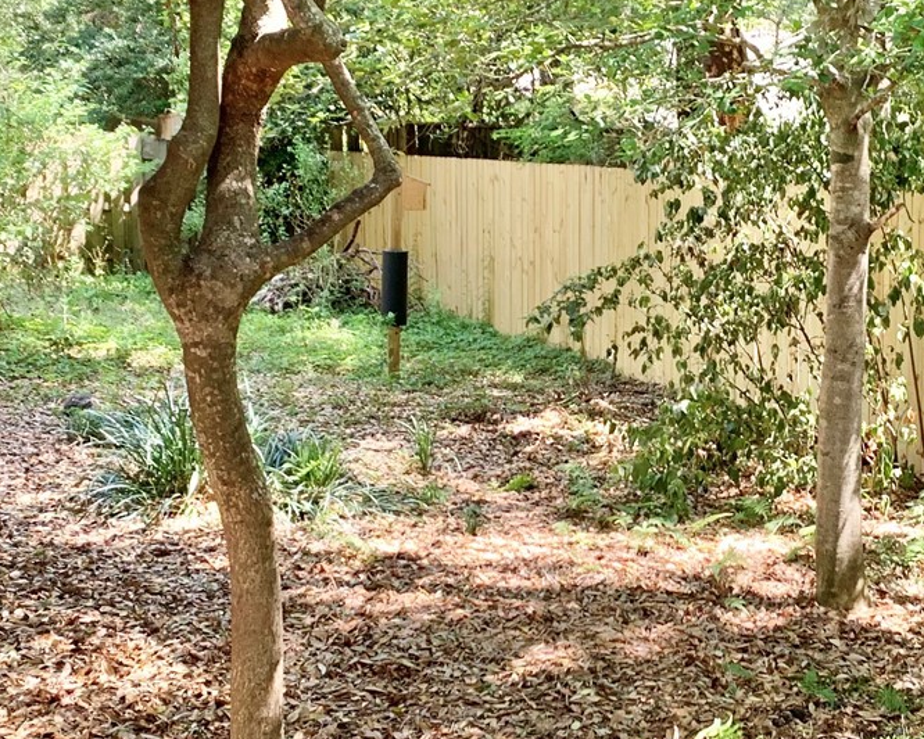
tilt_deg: -6.2
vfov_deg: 25.0
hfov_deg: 30.5
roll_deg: -1.6
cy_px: 299
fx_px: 1668
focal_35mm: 61
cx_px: 680
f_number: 1.8
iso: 64
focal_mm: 4.25
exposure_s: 1/121
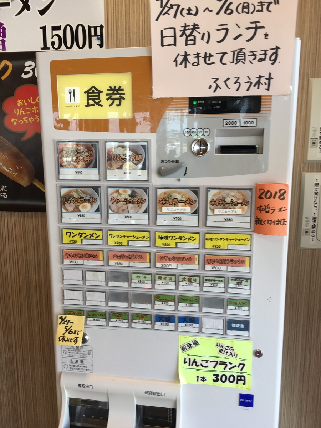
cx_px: 160
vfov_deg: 61.7
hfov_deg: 48.2
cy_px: 214
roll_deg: +0.5
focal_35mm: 29
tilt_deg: -10.4
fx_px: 359
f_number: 2.2
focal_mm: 4.15
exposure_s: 1/60
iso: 25
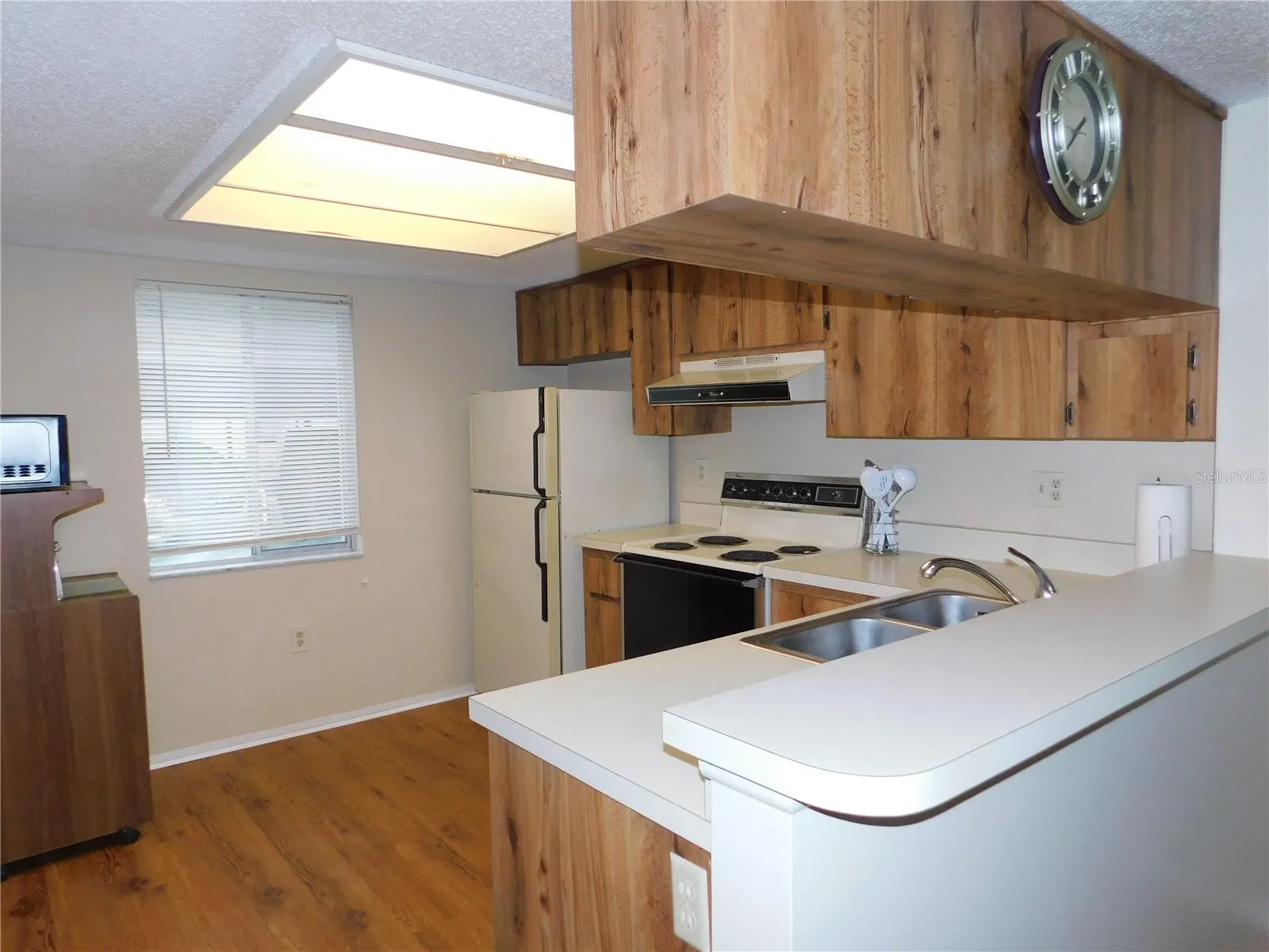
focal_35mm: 23
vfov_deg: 58.9
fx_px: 843
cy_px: 476
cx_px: 634
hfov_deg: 73.9
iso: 200
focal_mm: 4
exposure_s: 1/30
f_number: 3
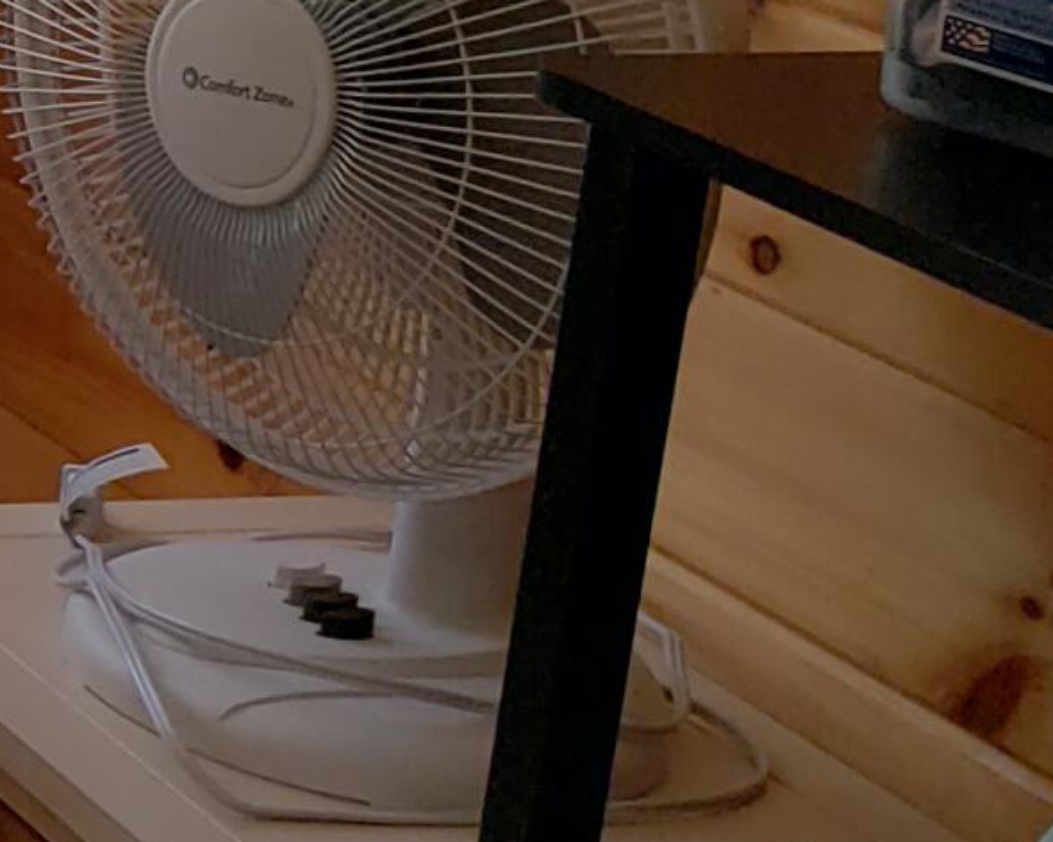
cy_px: -178
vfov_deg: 11.7
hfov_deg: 12.1
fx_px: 4020
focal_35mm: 129
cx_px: -1419
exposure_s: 1/180
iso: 50
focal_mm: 4.3
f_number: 2.4
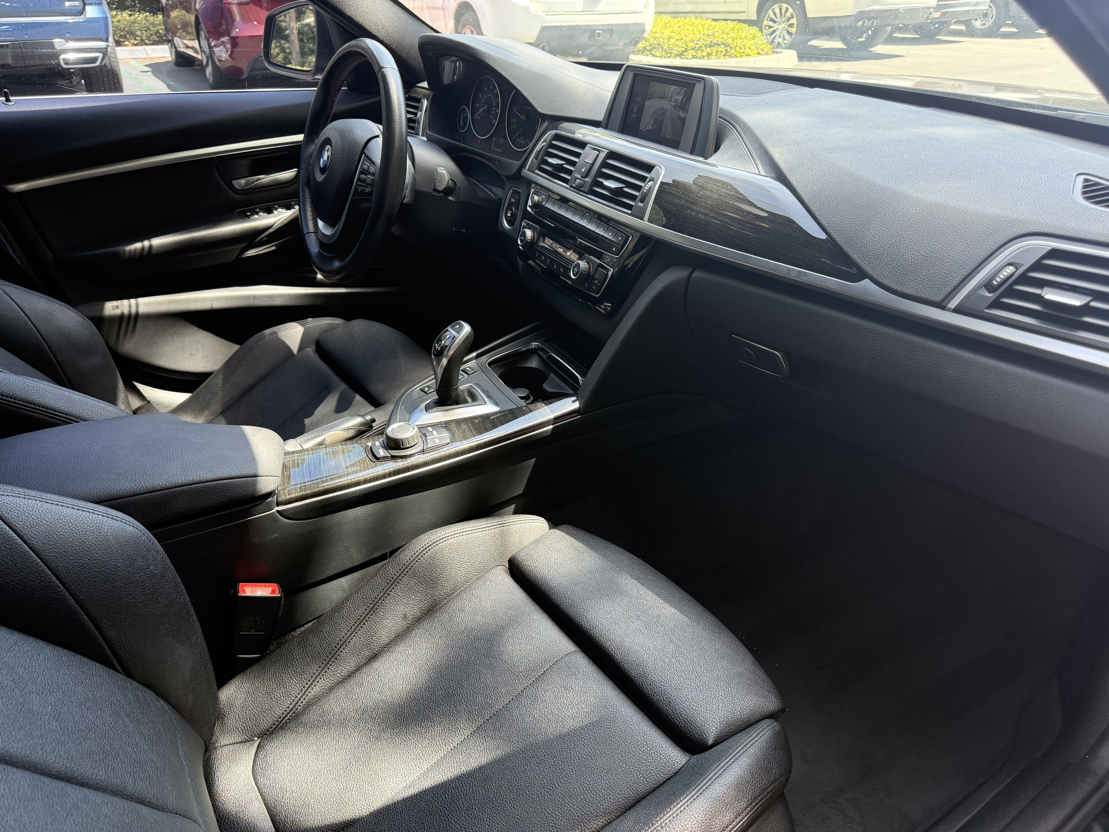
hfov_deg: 71.6
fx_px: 769
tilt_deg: -28.0
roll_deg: +2.1
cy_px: 416
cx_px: 554
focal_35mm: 24
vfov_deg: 56.8
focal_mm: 6.76
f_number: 1.78
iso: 200
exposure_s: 1/135
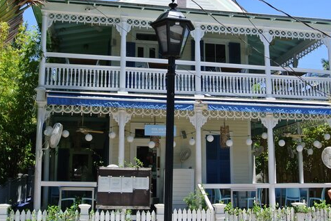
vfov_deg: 31.2
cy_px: 116
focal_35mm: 43
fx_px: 395
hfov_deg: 45.4
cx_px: 169
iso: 100
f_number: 4.5
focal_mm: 12.2
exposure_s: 1/500
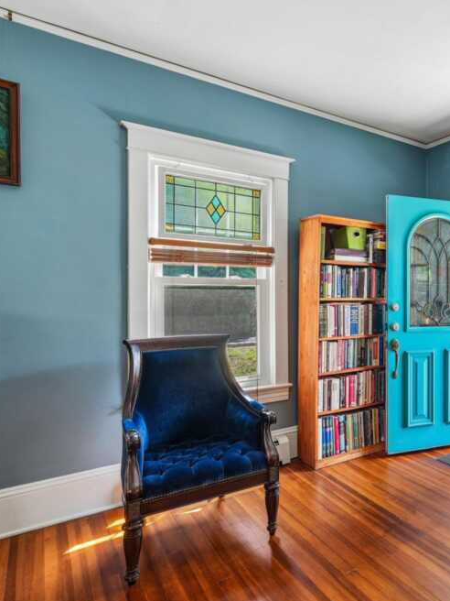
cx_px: 418
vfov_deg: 69.9
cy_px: 297
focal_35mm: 25
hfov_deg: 48.5
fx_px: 429
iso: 400
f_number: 9
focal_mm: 16.5
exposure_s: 1/20
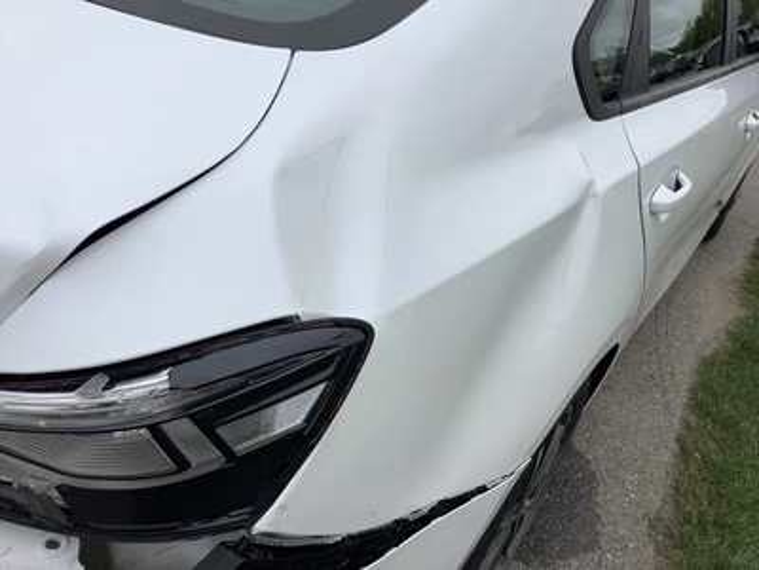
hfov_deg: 58.4
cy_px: 285
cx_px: 380
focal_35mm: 31
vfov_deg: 45.4
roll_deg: -13.9
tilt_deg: -29.6
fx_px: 680
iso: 25
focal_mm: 3.3
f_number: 2.4
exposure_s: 1/455
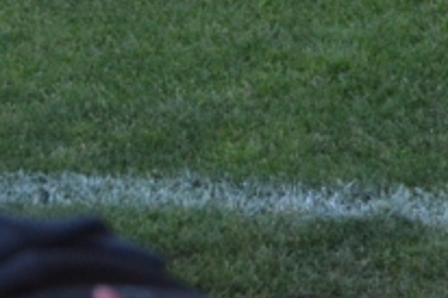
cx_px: 892
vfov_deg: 3.5
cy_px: -414
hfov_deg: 5.2
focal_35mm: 387
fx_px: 4812
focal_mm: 52
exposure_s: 1/500
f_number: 5
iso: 900
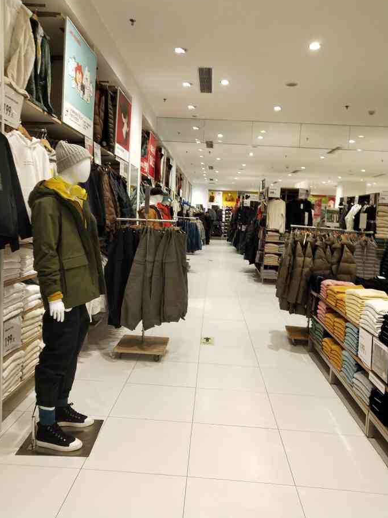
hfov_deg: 45.4
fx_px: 463
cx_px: 190
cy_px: 251
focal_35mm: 31
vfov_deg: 58.3
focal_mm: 3.95
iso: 70
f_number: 1.8
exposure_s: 1/100
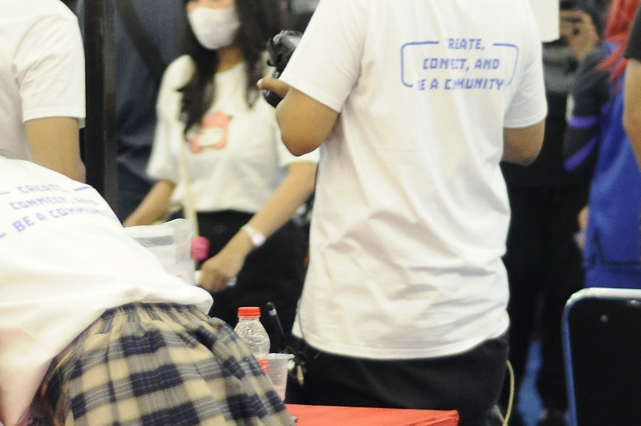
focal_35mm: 182
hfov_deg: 11.3
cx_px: 278
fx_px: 3237
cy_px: 128
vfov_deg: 7.5
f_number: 1.8
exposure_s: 1/100
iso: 1000
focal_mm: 50
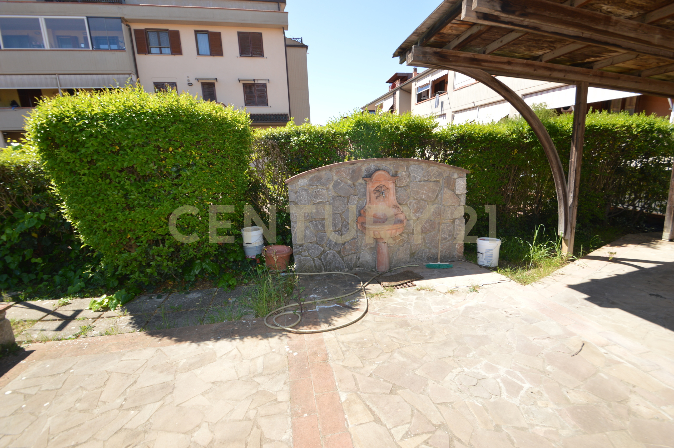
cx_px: 337
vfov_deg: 77.2
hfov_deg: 100.4
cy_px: 224
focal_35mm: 15
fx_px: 281
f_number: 5.6
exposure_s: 1/200
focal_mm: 10
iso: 100
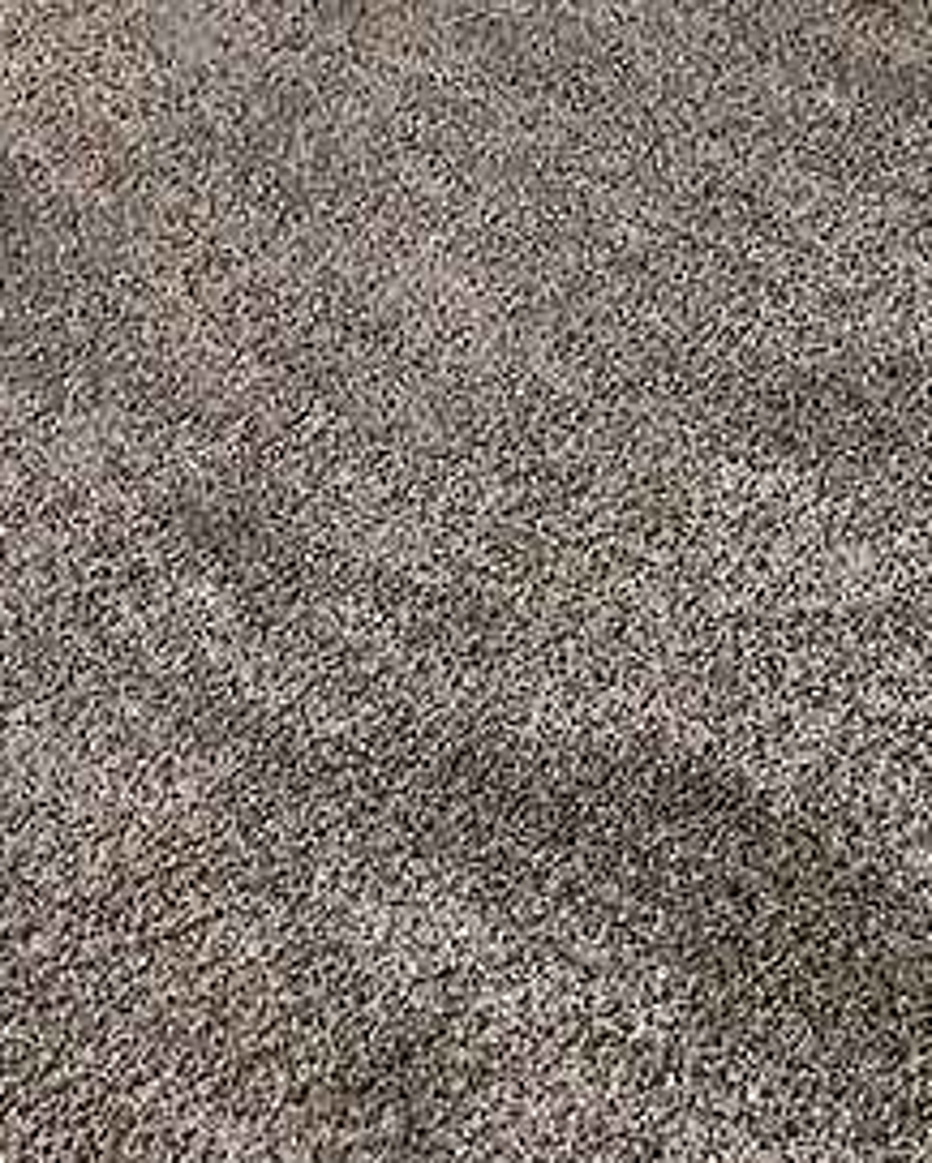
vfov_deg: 13.9
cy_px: -1588
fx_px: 3446
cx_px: 470
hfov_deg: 15.4
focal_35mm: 100
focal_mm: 2.2
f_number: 2.2
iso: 160
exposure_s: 1/60
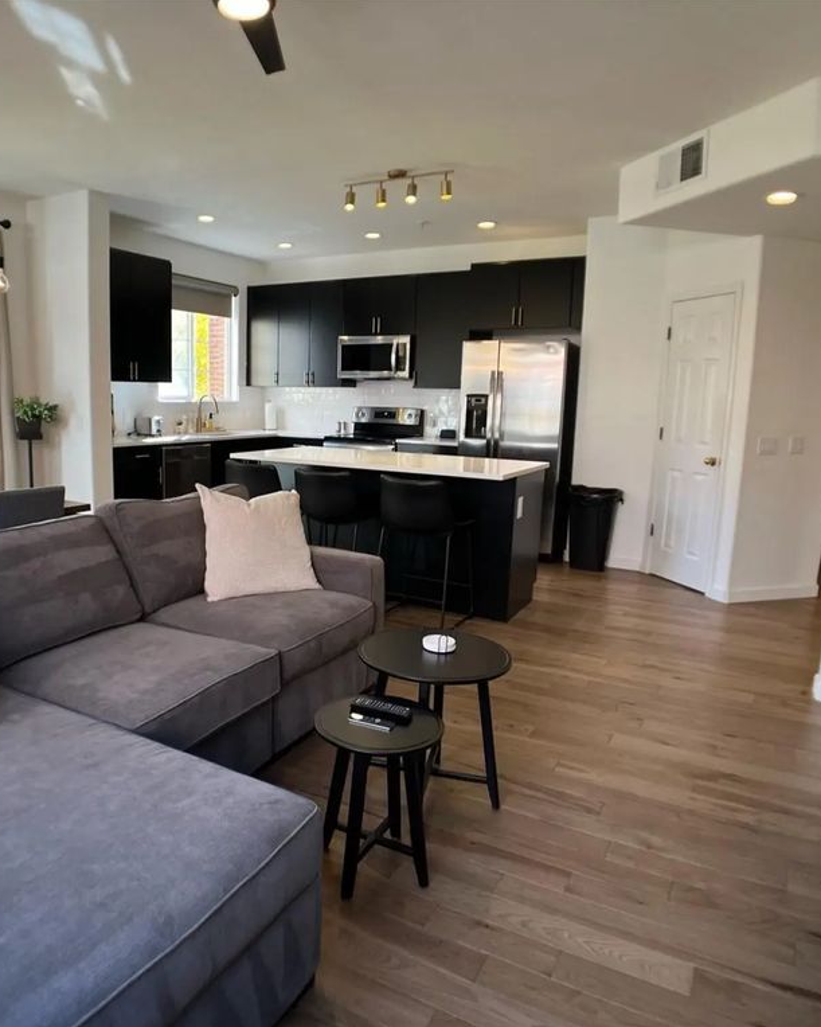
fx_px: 1033
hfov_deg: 43.0
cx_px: 304
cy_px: 514
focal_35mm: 34
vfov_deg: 52.9
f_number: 1.6
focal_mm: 5.1
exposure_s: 1/120
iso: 50
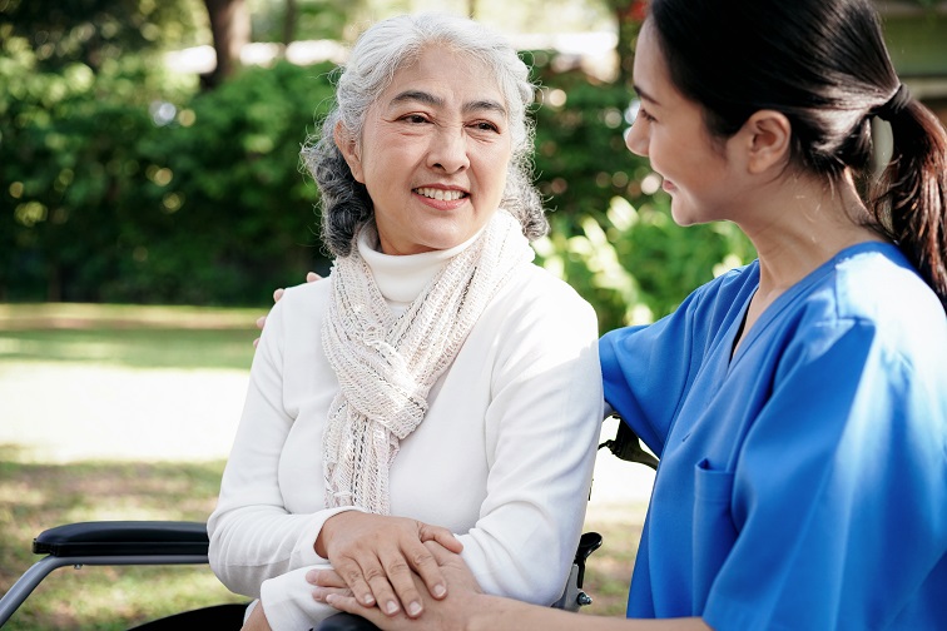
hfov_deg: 36.2
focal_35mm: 55
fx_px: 1447
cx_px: 474
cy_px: 316
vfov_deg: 24.6
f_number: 3.5
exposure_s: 1/250
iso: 500
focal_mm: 55
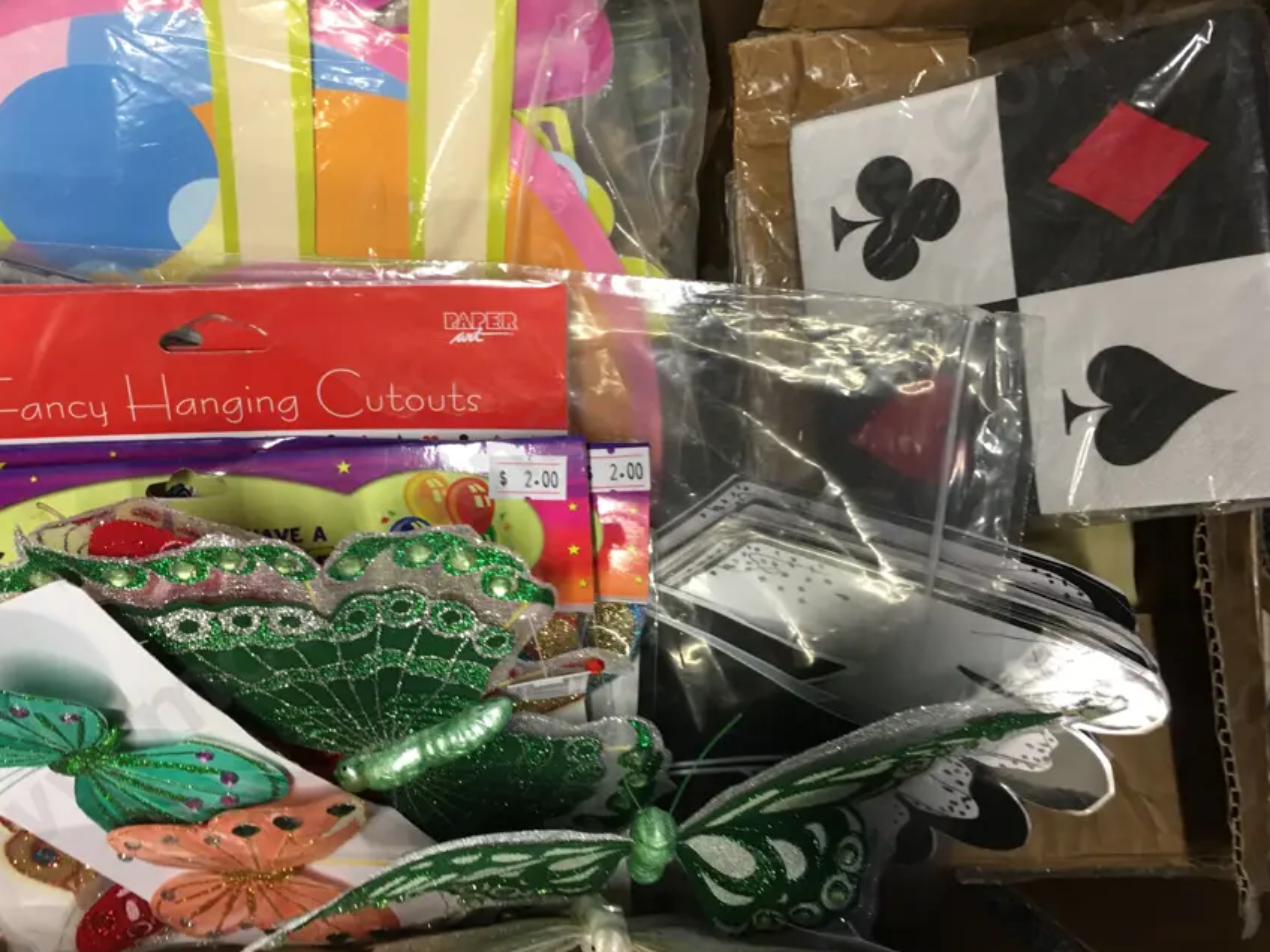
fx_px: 1284
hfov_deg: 52.4
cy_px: 443
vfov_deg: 40.7
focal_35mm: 35
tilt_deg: -88.2
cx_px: 533
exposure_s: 1/17
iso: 40
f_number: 2.2
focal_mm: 4.15
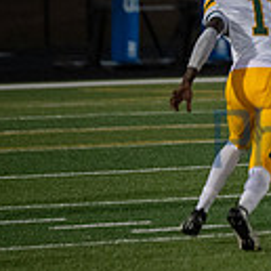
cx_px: 519
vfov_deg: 2.3
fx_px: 6785
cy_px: -33
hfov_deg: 2.3
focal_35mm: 766
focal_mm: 200
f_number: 2.8
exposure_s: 1/1250
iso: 2500
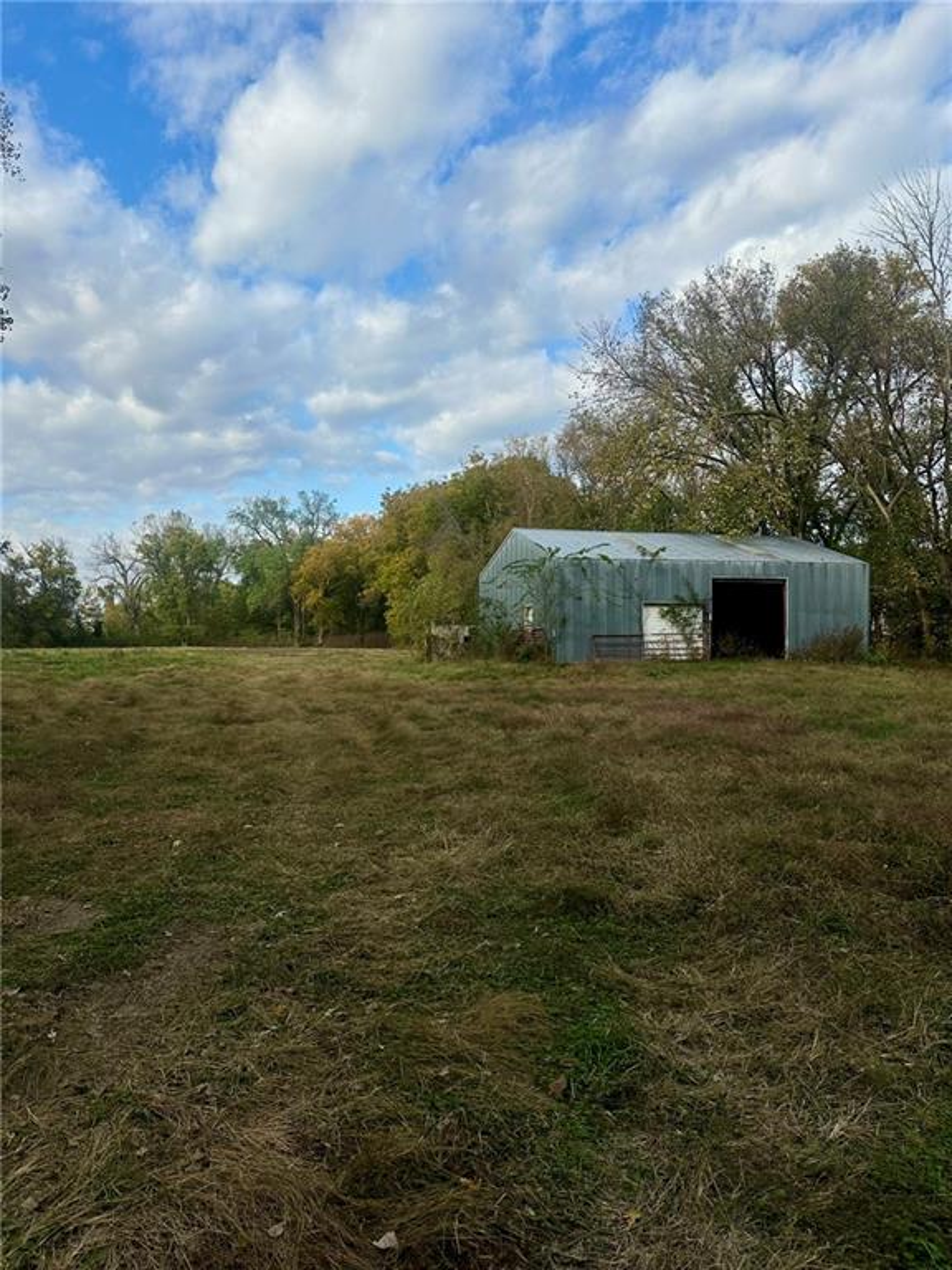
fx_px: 880
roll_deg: -0.7
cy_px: 635
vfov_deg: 71.6
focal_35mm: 24
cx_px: 476
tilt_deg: +0.9
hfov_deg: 56.8
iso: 80
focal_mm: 6.86
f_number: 1.78
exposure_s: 1/4545
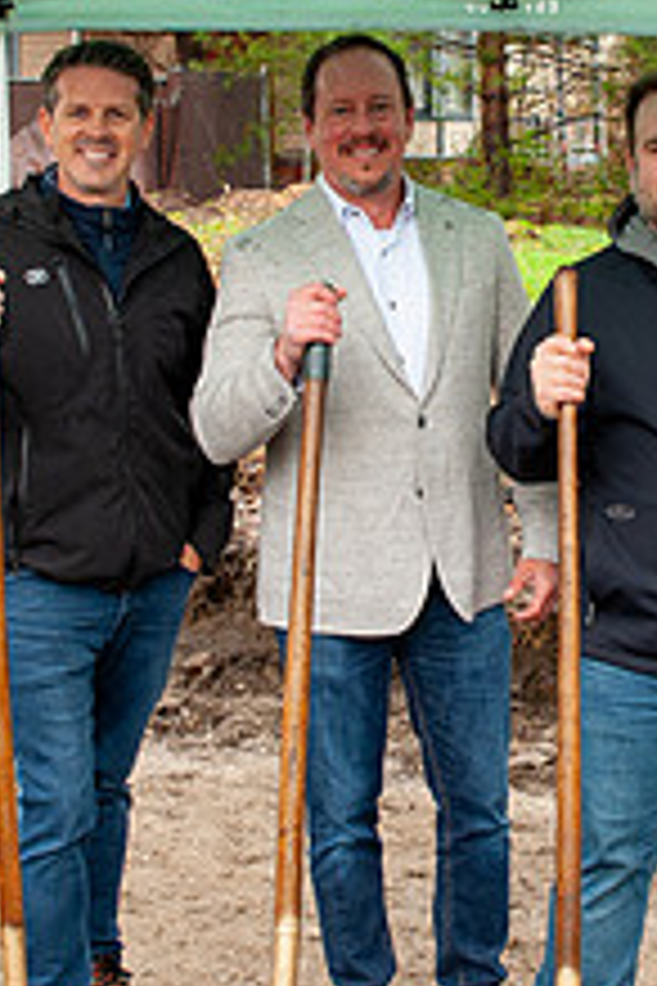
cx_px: 637
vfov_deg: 27.2
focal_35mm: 74
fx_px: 2026
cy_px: 329
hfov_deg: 18.0
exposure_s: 1/125
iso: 800
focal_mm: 24
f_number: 6.3
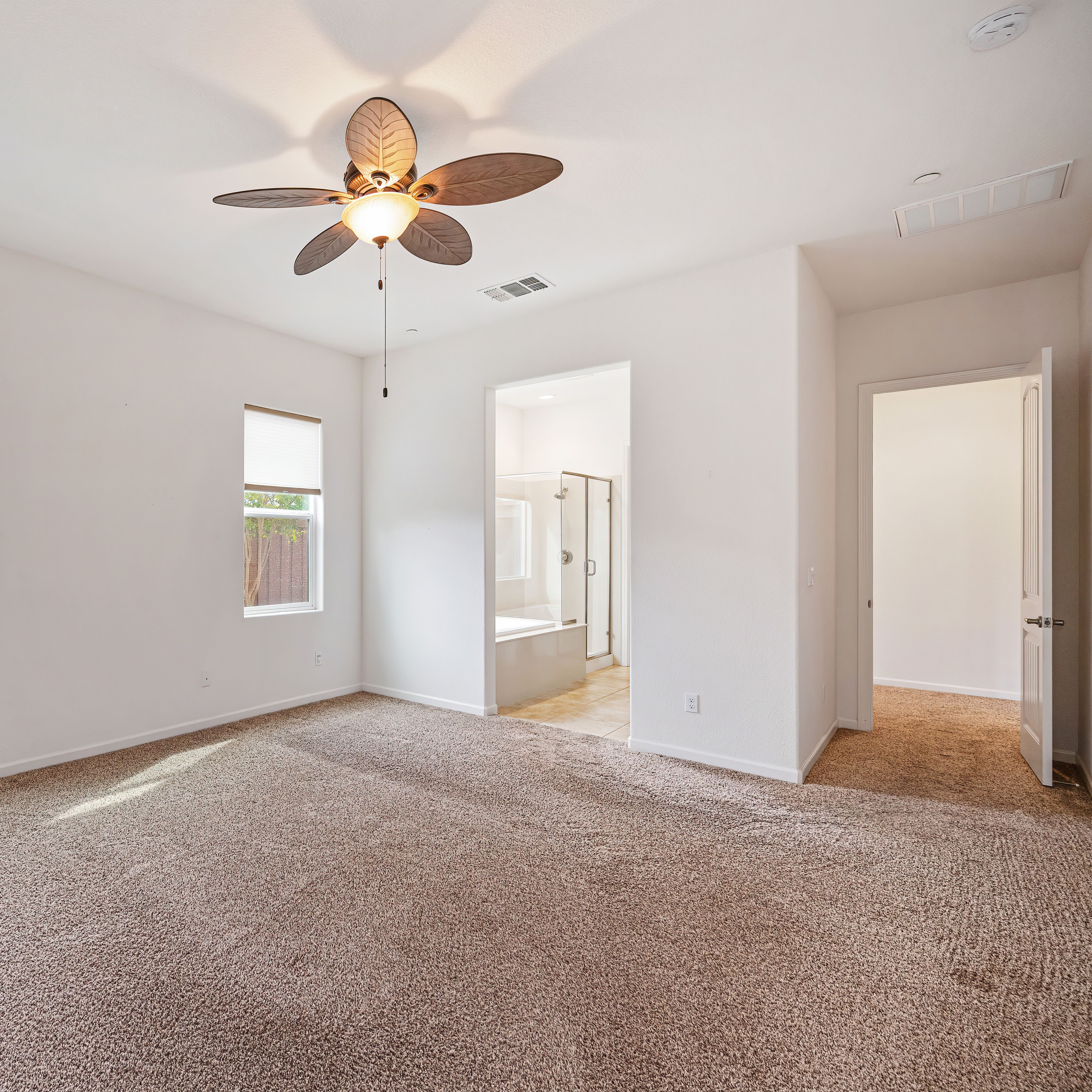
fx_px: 642
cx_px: 271
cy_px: 549
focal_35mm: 18
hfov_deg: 74.8
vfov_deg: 80.7
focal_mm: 14
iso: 640
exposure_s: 1/100
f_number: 6.3
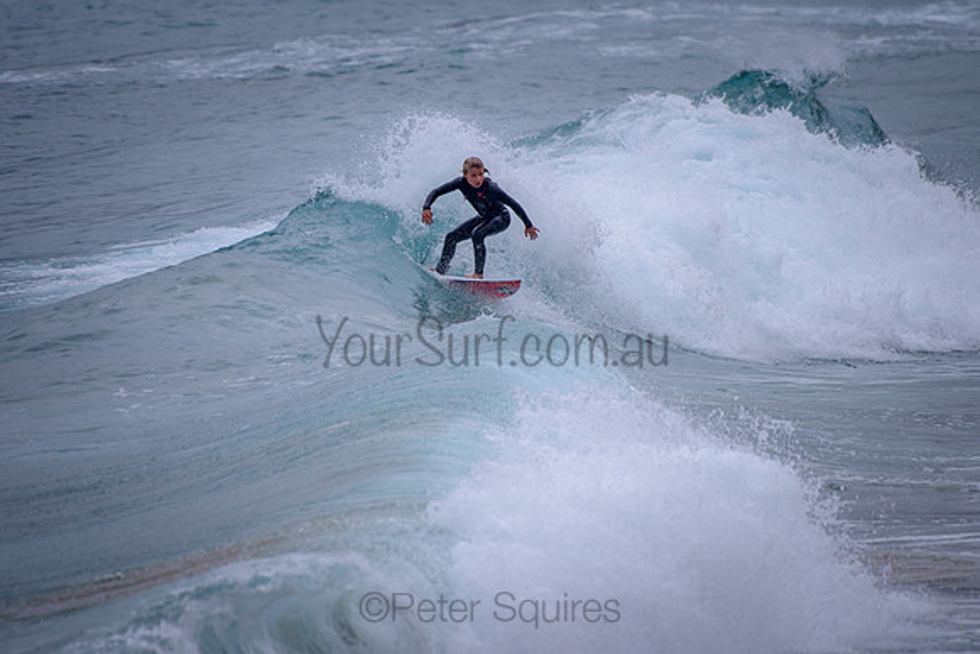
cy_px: 255
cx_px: 495
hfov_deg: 3.4
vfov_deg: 2.2
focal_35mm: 613
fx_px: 16692
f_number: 5.6
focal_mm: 500
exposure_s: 1/2000
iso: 180
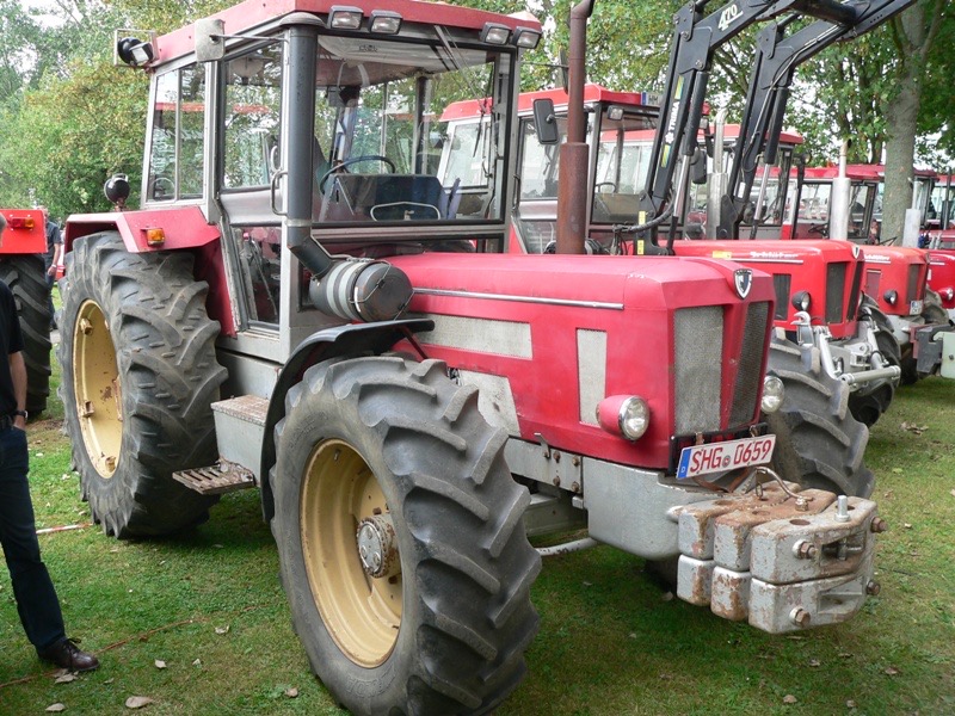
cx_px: 478
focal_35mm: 36
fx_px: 993
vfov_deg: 39.7
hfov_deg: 51.4
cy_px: 358
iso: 80
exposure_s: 1/80
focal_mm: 6
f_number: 2.8
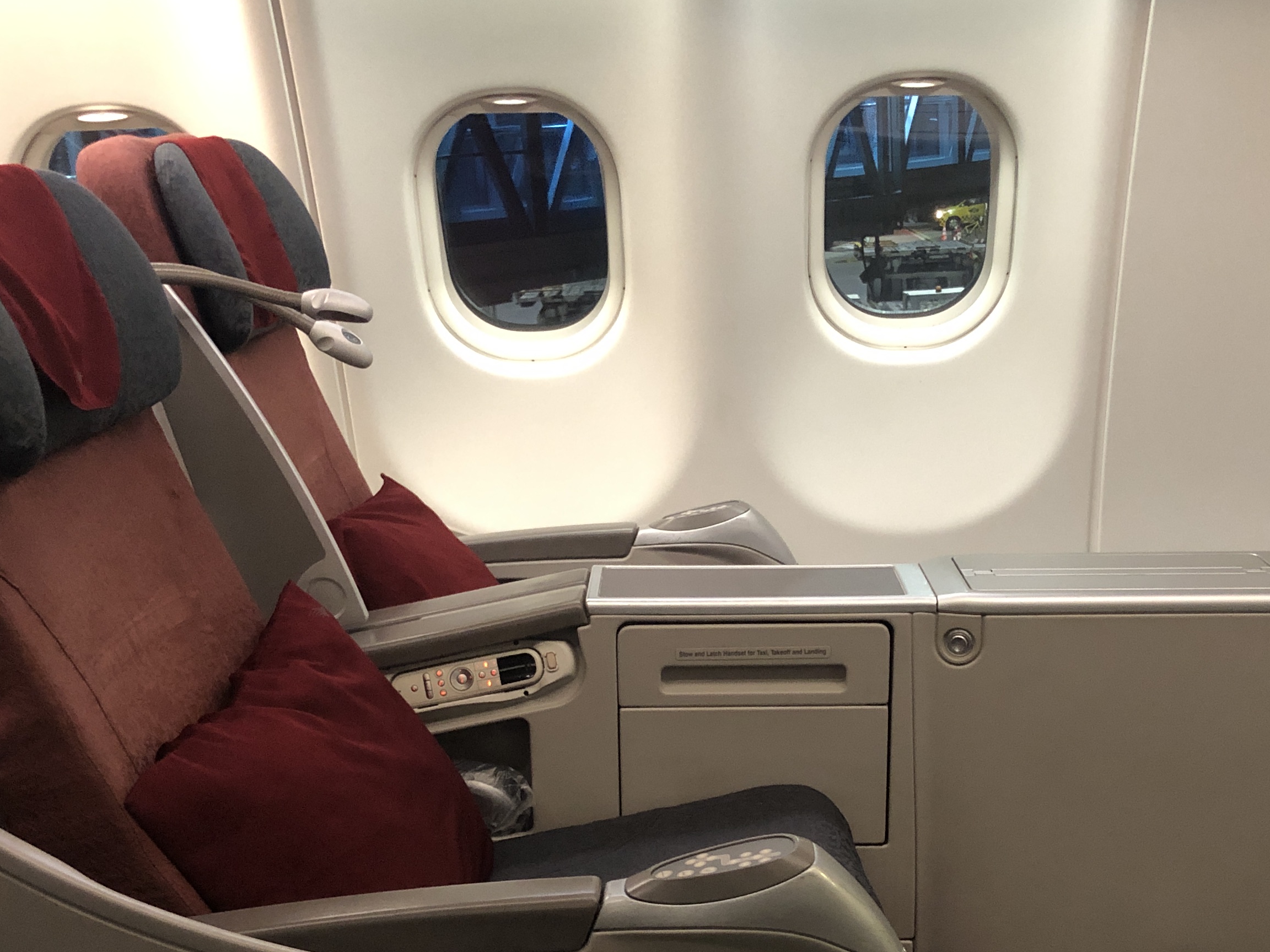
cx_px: 731
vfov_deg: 29.1
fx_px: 1798
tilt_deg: -19.8
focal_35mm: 49
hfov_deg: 38.8
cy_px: 743
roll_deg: +2.6
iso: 100
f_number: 1.8
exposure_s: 1/6
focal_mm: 3.99
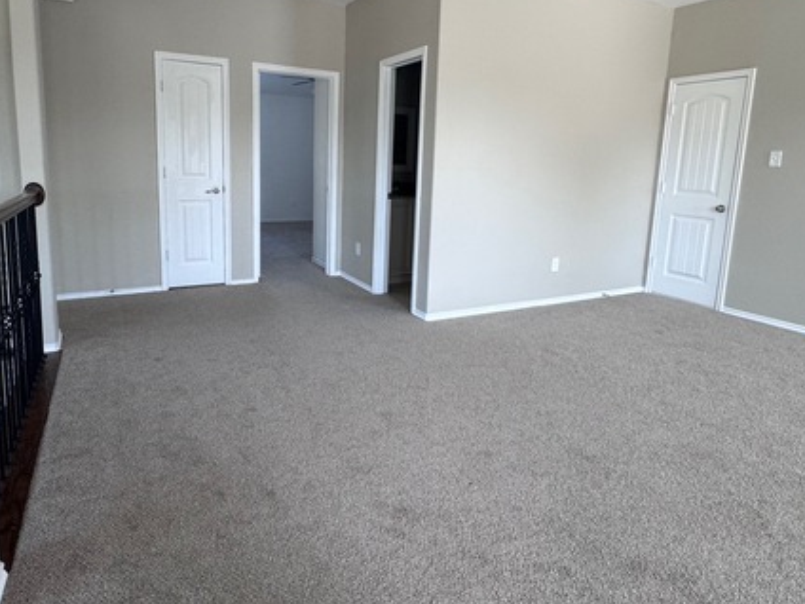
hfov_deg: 76.3
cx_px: 371
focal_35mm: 22
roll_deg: -1.8
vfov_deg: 60.5
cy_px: 239
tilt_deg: -9.2
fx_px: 512
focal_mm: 2.22
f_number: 2.2
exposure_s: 1/120
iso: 125
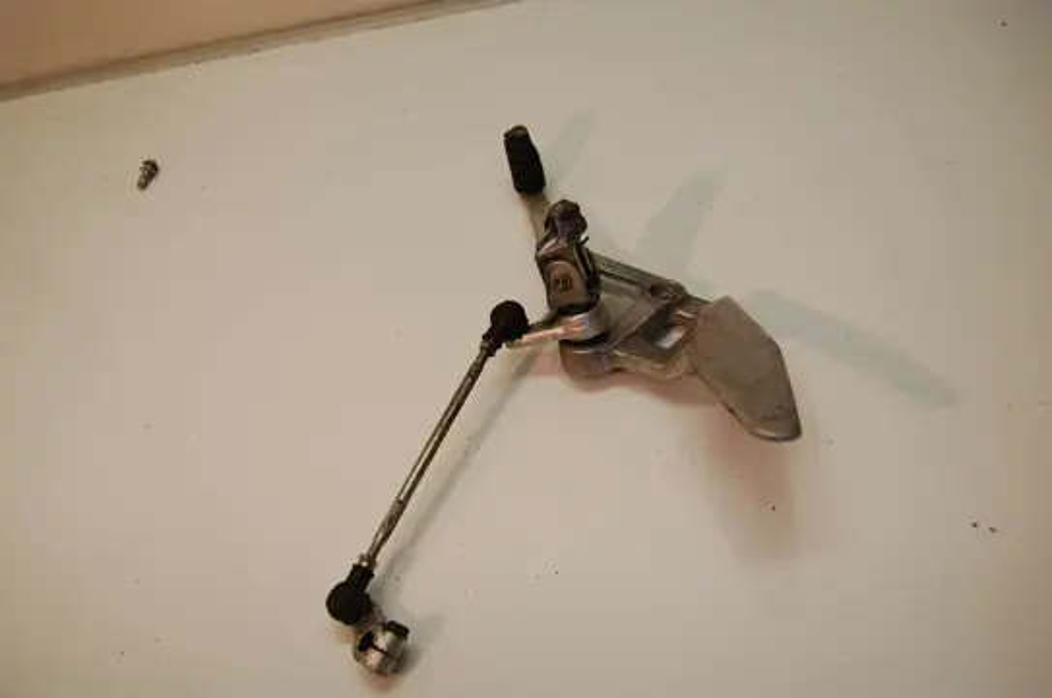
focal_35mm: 42
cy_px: 349
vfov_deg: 31.8
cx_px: 526
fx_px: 1225
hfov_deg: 46.5
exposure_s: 1/125
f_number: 5.6
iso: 400
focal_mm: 28
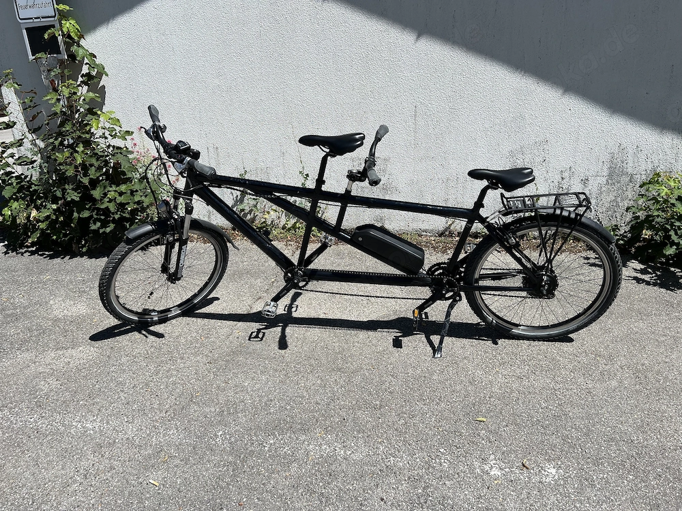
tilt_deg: -20.8
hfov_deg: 67.3
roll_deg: +3.2
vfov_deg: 53.1
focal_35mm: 26
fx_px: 512
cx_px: 341
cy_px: 256
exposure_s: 1/4831
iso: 50
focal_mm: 5.7
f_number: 1.5
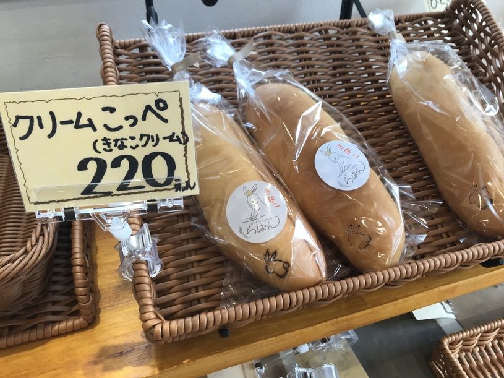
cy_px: 189
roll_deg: +1.3
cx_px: 252
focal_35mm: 28
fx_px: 408
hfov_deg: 63.5
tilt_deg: -38.7
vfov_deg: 49.7
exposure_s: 1/120
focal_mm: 3.99
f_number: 1.8
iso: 40
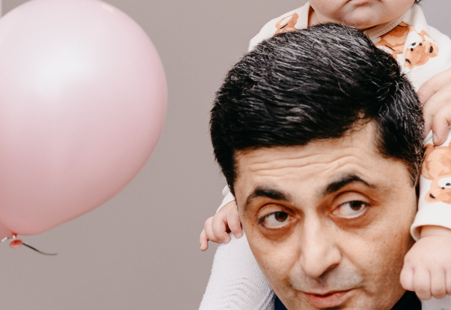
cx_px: 145
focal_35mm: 149
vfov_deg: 9.4
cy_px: 175
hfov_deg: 13.6
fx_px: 1884
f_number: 4
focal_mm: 48
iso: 250
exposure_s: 1/160
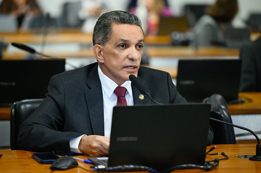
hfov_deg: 13.7
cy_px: 86
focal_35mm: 150
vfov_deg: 9.1
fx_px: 1085
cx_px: 130
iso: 3200
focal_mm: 150
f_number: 2.8
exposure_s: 1/250
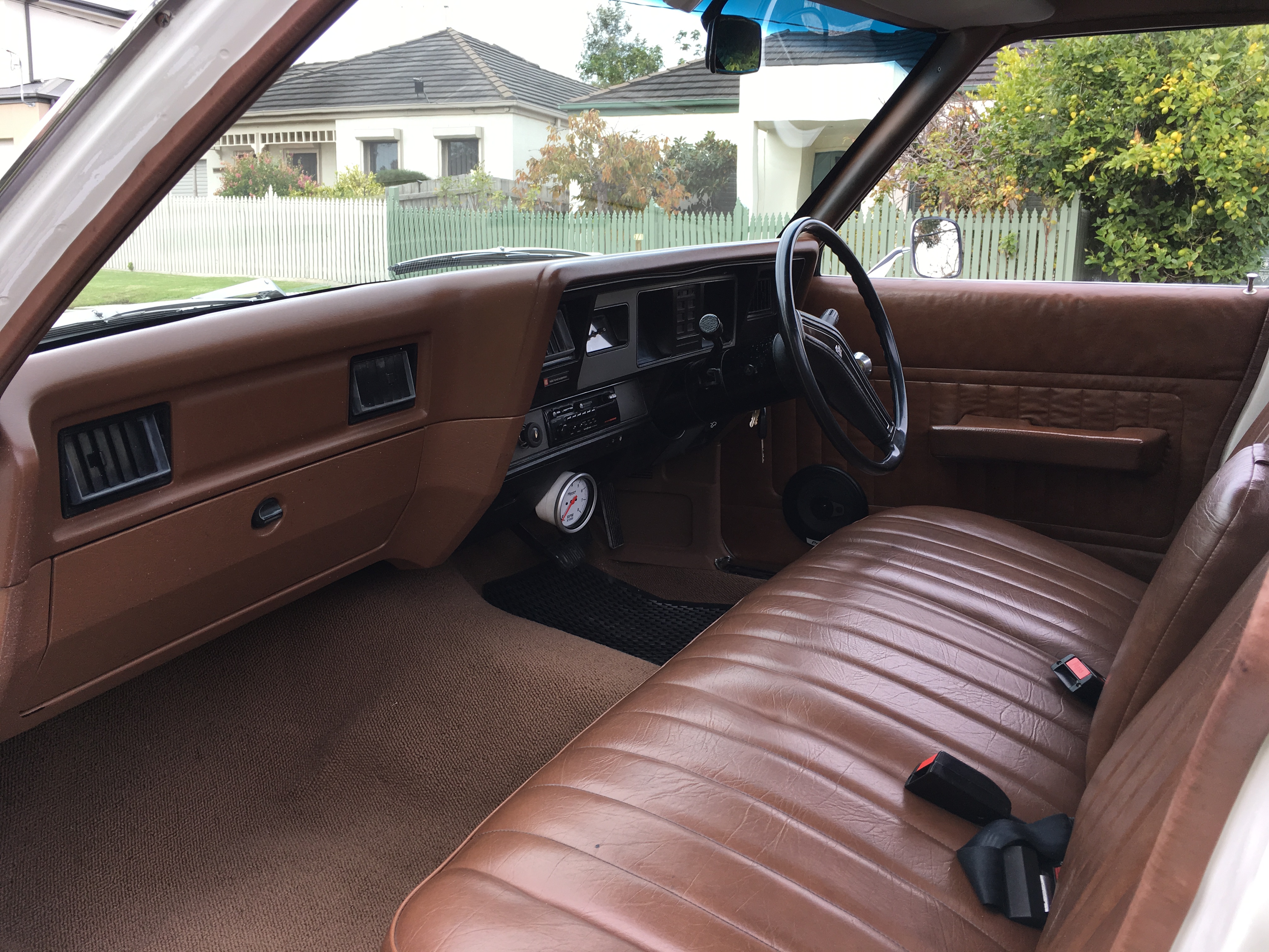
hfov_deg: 61.7
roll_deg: -1.3
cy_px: 476
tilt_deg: -11.1
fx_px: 1063
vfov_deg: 48.2
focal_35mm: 29
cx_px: 634
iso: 25
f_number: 2.2
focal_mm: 4.15
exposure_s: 1/100
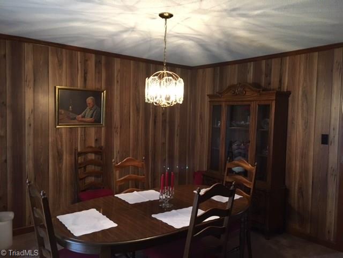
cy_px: 129
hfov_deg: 61.7
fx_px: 287
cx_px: 172
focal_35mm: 29
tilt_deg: -2.6
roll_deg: -1.7
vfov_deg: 48.2
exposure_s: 1/30
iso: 200
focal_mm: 4.15
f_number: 2.2
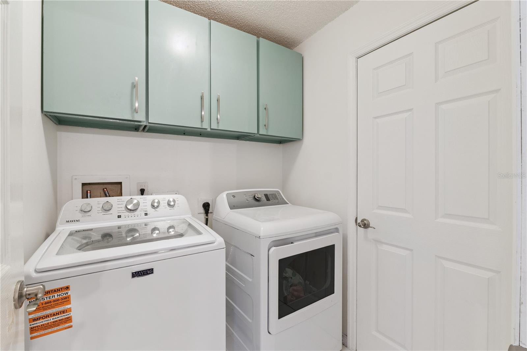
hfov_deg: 98.2
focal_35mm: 16
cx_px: 264
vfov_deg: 75.1
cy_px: 176
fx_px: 228
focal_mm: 10.4
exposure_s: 1/4
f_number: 9
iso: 400
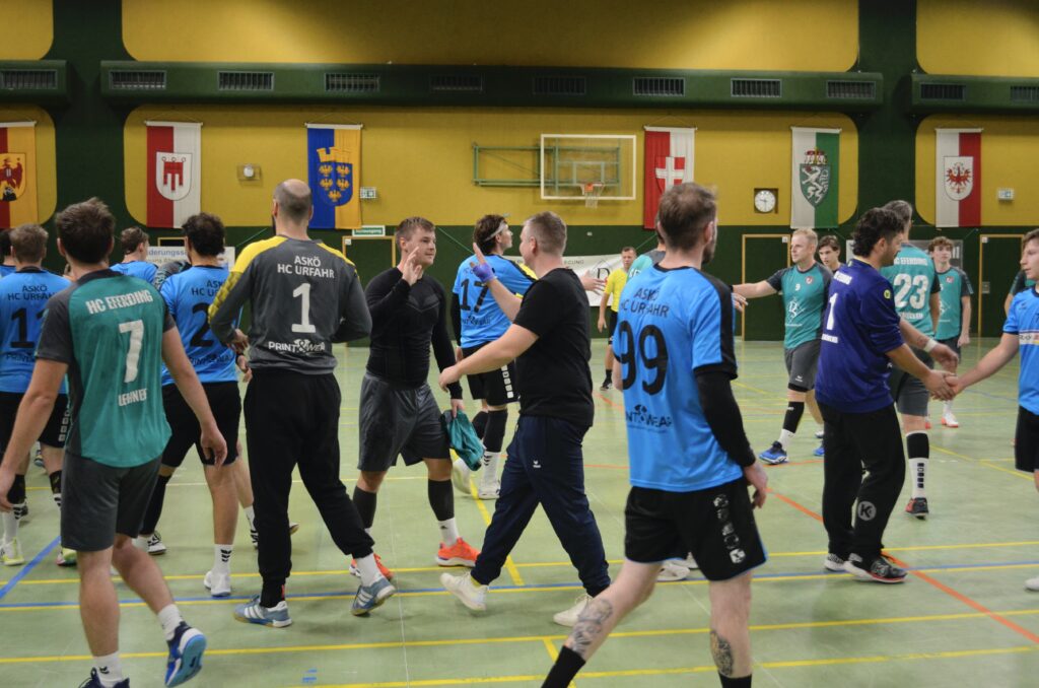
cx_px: 520
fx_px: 1123
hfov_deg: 49.6
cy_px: 344
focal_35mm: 39
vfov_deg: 34.1
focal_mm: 26
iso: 1600
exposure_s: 1/200
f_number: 4.2
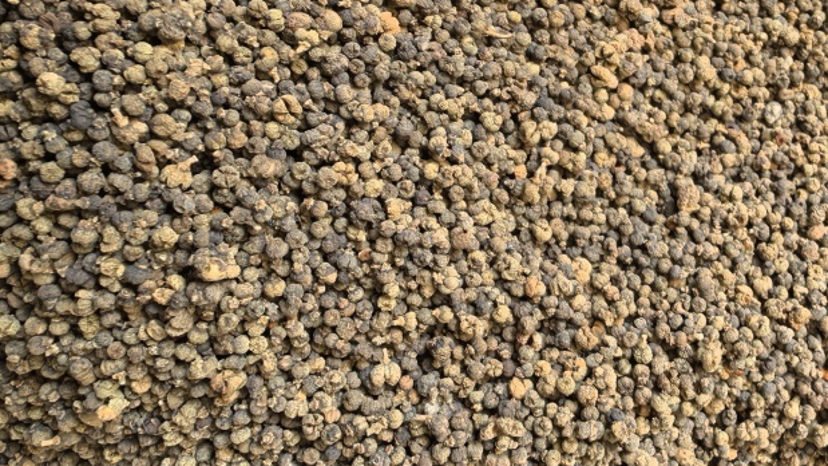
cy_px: 100
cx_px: 337
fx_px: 834
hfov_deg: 52.5
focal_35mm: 38
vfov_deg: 30.5
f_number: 2.2
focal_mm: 1.95
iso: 200
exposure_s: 1/50
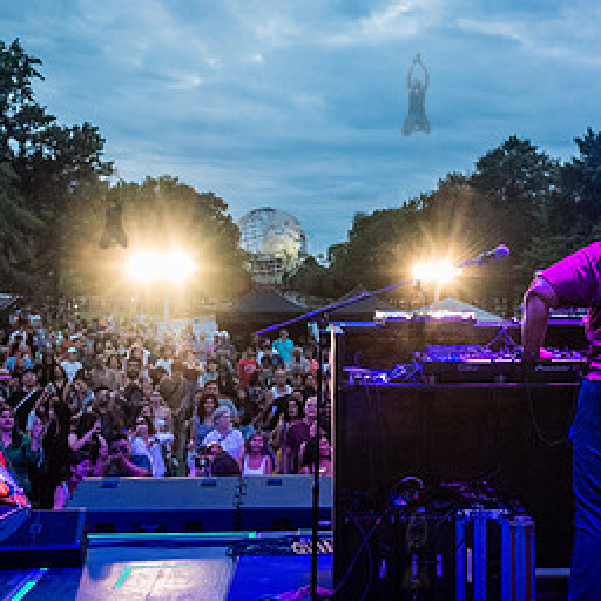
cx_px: 416
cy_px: 320
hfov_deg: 29.8
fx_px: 1120
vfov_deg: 30.0
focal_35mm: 57
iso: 5000
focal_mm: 27
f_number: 4
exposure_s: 1/400
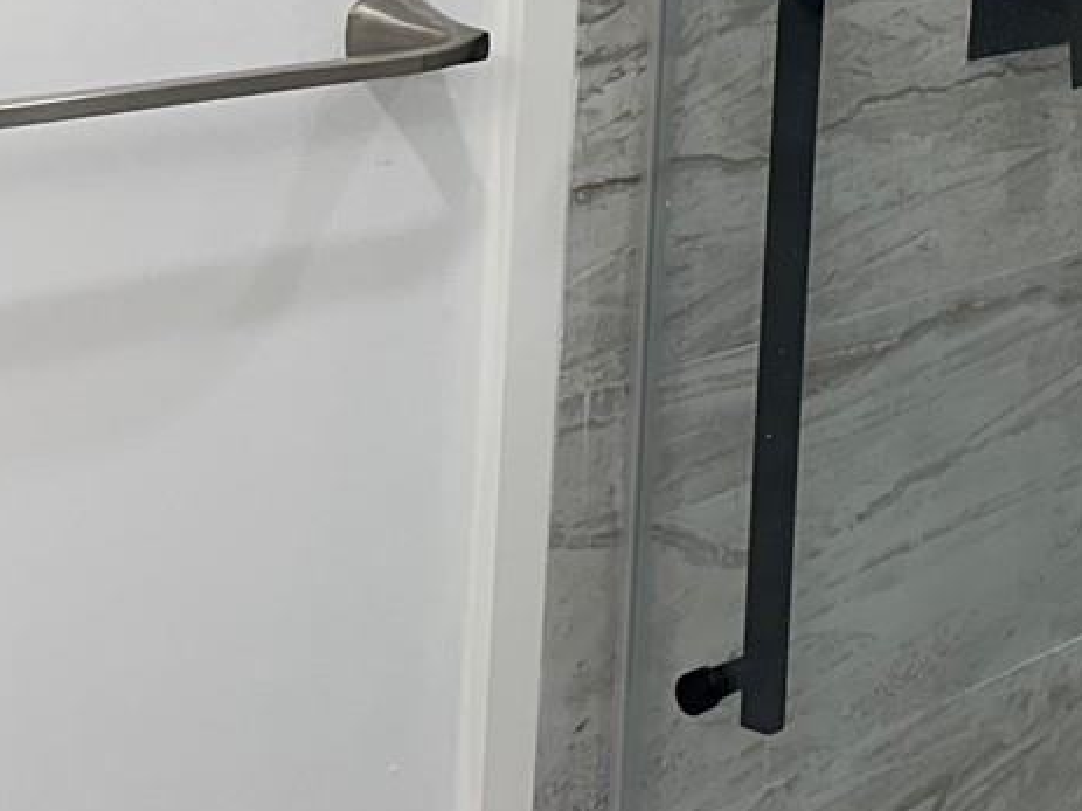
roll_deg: -3.4
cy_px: -313
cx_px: 1694
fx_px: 2594
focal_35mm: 83
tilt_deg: -1.1
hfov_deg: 19.9
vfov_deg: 16.5
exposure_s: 1/120
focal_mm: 6.86
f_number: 1.78
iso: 80
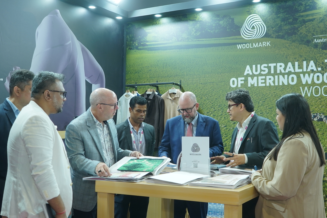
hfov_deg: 46.4
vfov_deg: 31.9
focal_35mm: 42
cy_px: 109
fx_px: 381
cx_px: 164
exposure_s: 1/160
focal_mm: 28
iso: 640
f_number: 4
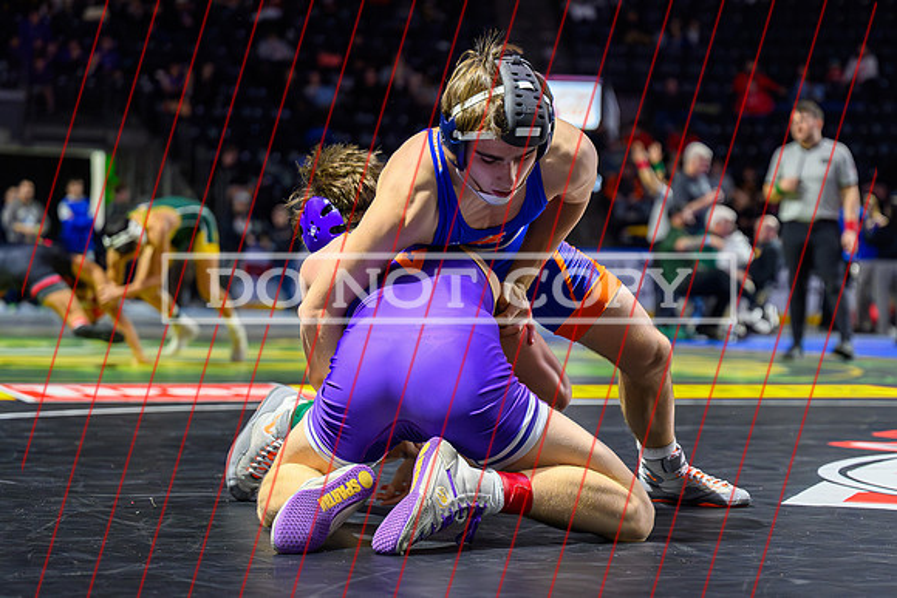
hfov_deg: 19.3
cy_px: 335
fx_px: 2626
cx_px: 590
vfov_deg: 13.0
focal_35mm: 105
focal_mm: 70
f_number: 2.8
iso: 4000
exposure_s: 1/800
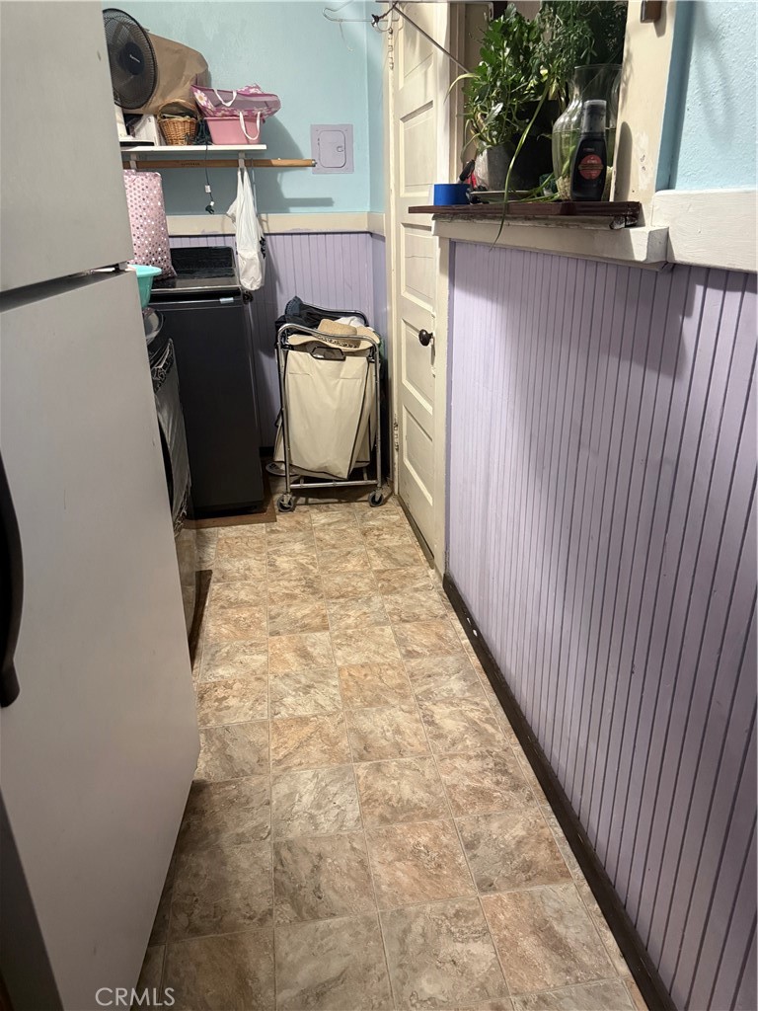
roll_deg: +1.2
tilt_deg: -21.8
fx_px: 701
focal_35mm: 24
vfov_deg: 71.6
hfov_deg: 56.8
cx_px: 379
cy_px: 506
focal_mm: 6.76
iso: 640
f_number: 1.78
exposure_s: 1/40
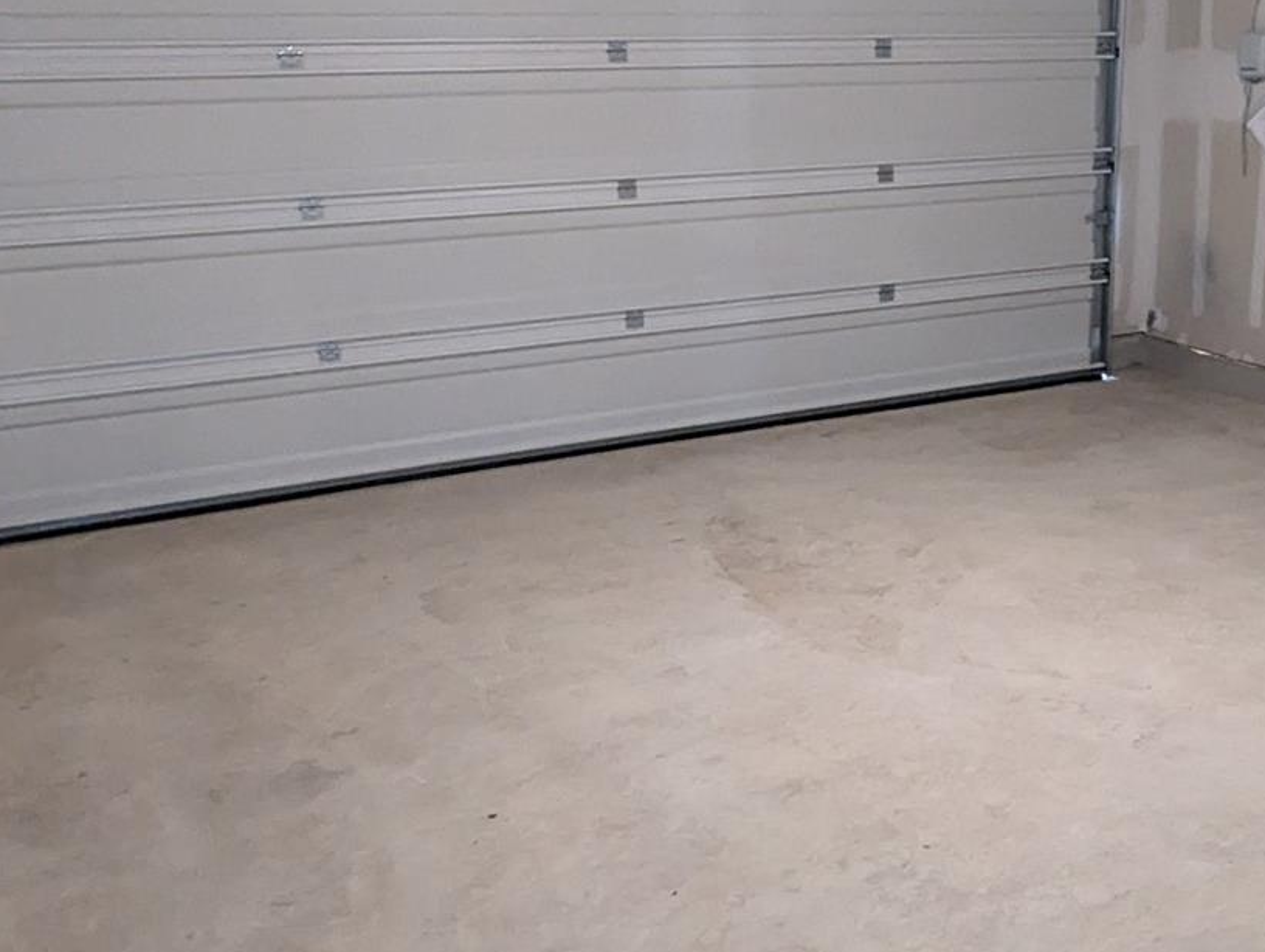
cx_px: 947
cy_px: 516
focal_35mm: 40
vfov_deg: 36.0
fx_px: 1463
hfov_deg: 45.2
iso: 1054
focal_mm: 2.35
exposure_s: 1/23.8
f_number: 2.2
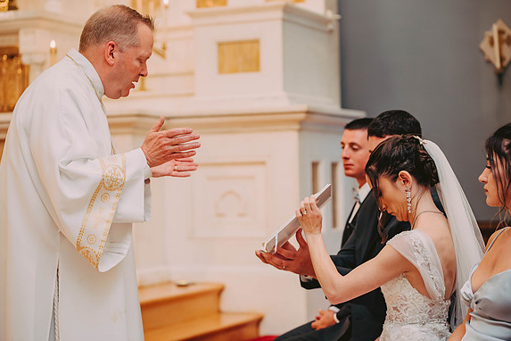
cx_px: 253
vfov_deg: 16.5
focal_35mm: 83
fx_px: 1178
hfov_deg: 24.5
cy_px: 169
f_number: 2.8
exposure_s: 1/80
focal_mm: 82
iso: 800
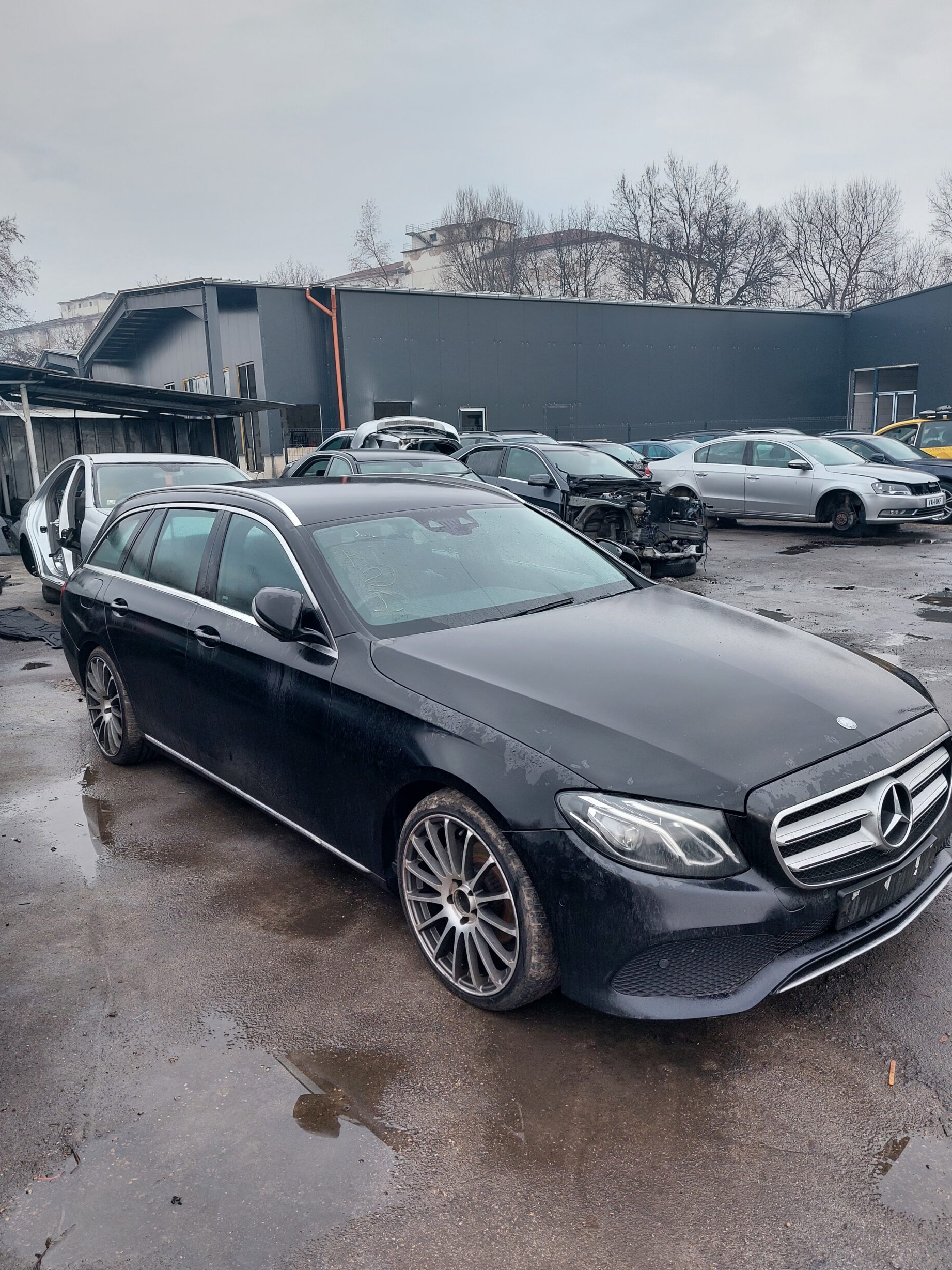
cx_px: 490
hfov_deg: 54.9
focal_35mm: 25
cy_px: 623
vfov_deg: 69.4
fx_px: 917
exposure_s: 1/50
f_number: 1.8
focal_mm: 5.23
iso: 40
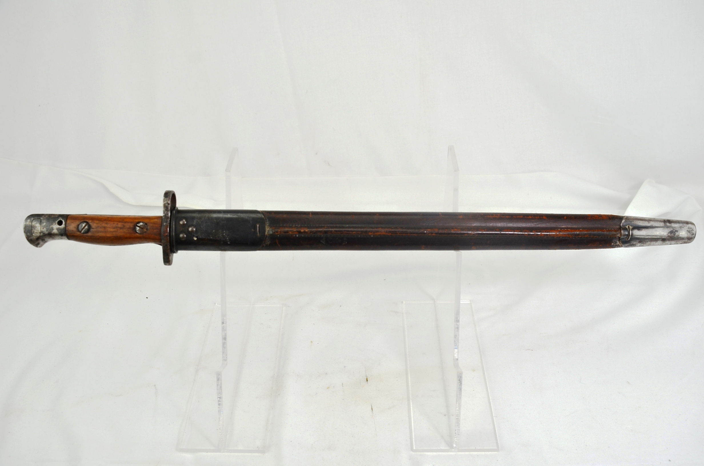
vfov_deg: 39.8
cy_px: 233
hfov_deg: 57.3
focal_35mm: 33
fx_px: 644
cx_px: 352
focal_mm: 22
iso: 200
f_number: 6.3
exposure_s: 1/160
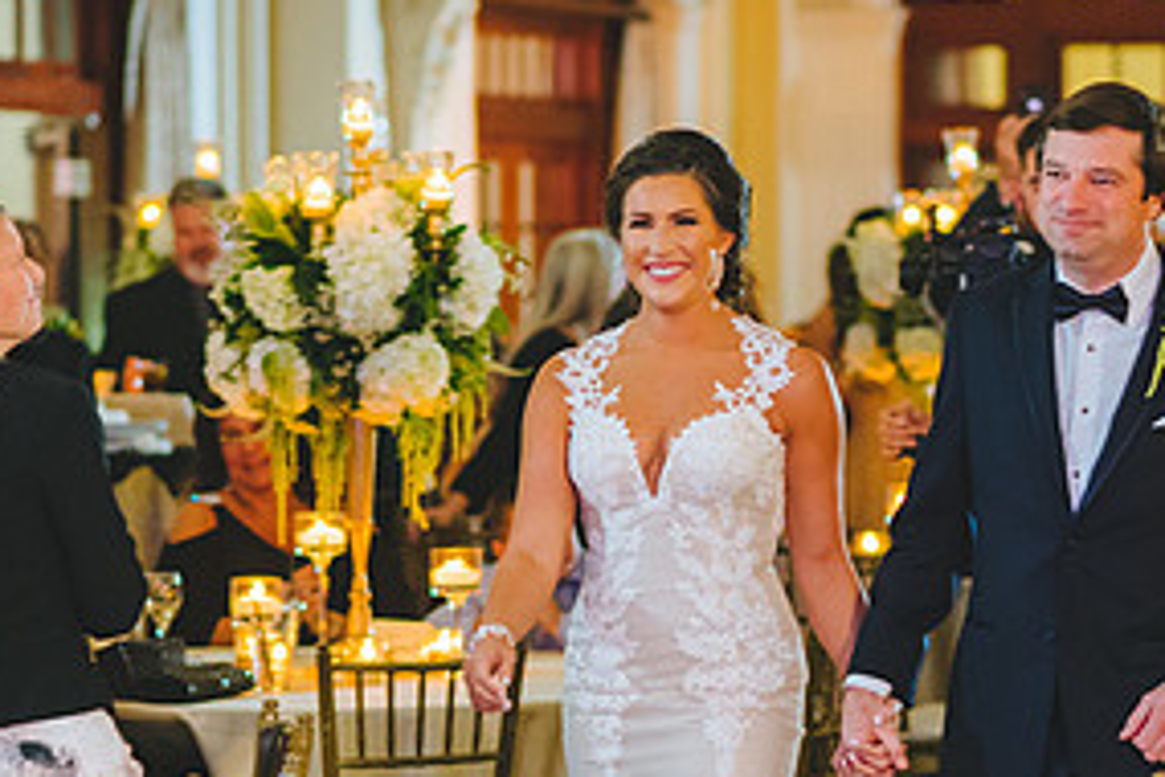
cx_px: 736
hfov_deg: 11.9
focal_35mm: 173
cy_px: 615
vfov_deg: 7.9
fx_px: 5598
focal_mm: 85
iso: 3200
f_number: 2.2
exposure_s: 1/125
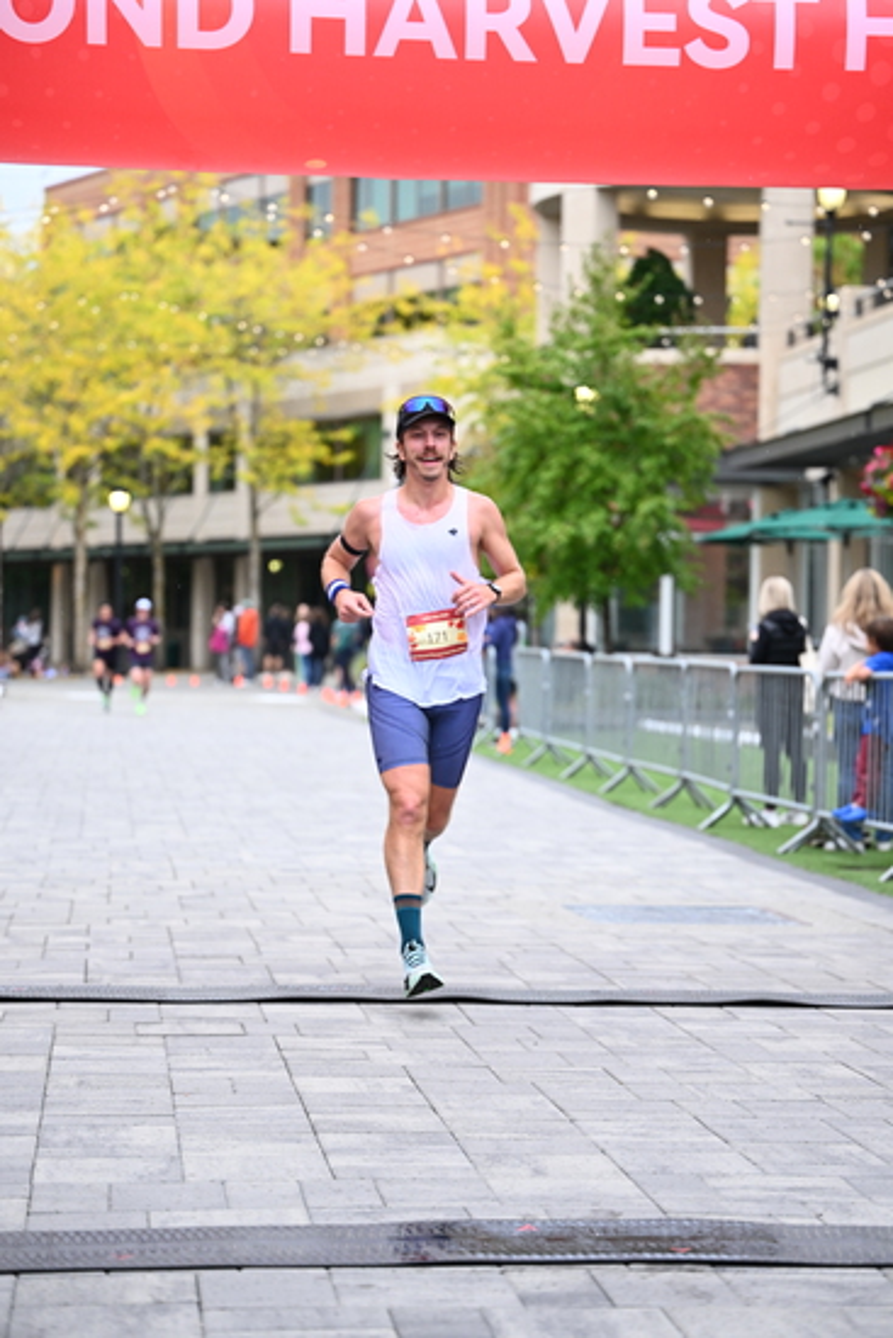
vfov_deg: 23.1
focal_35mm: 88
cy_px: 669
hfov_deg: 15.5
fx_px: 3272
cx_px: 446
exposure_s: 1/1250
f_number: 2.8
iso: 1250
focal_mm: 88
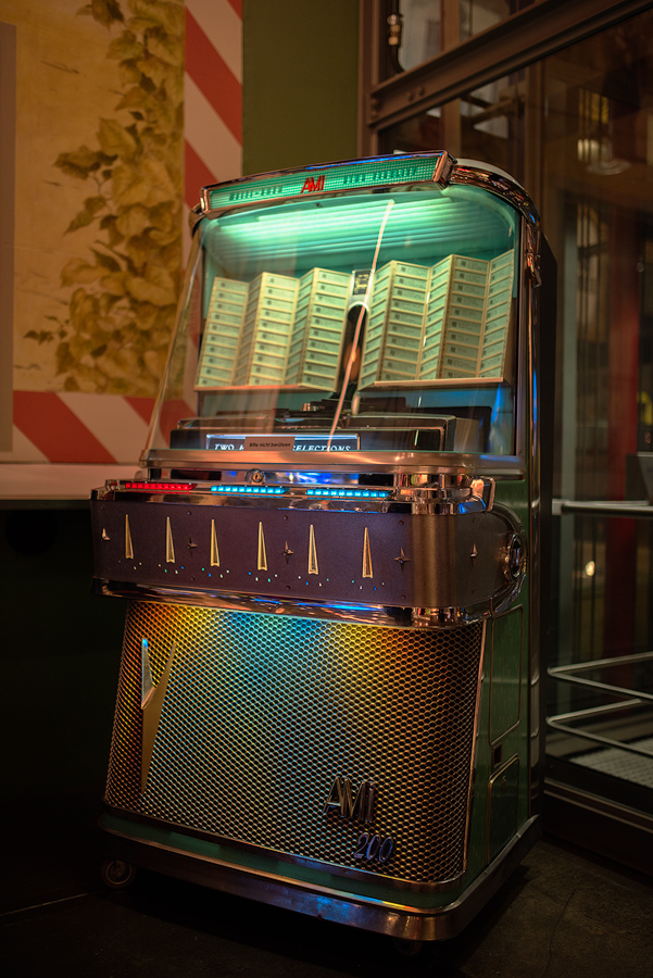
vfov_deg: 54.4
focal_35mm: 35
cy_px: 489
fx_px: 951
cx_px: 326
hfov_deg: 37.9
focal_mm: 35
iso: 160
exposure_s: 1/100
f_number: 1.4
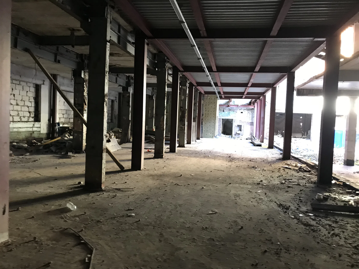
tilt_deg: -0.4
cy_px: 134
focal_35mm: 28
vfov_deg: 49.7
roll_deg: -4.0
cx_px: 180
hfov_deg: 63.4
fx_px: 290
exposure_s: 1/17
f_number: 1.8
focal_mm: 3.99
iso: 80
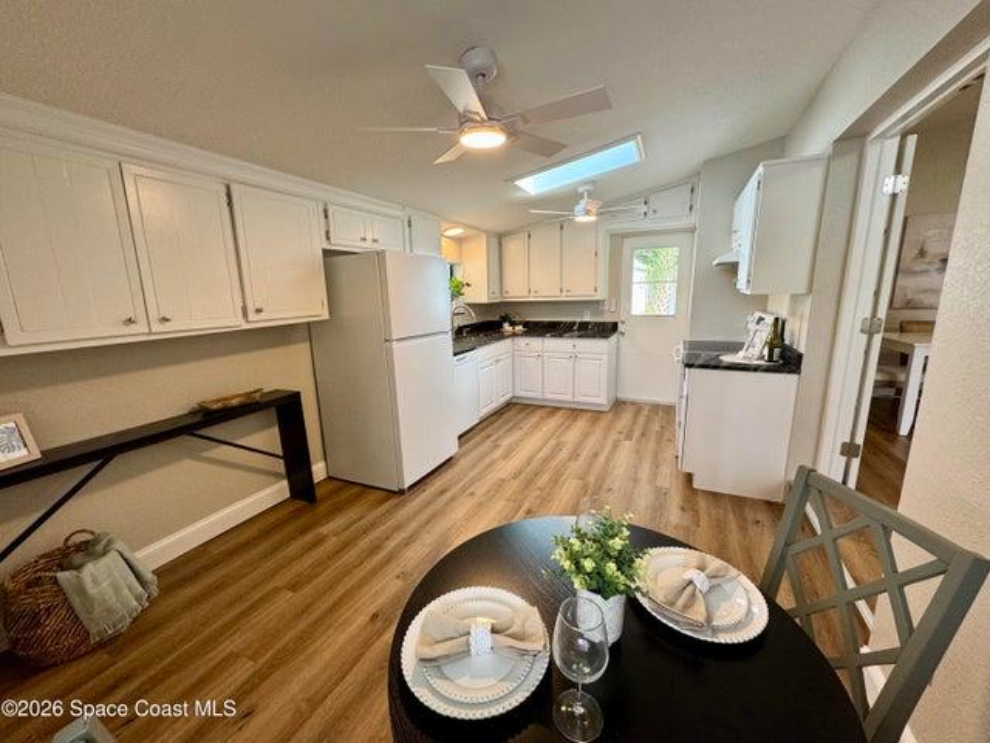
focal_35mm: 14
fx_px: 400
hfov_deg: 102.1
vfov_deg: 85.7
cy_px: 372
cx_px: 495
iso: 160
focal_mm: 2.22
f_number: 2.2
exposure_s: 1/120
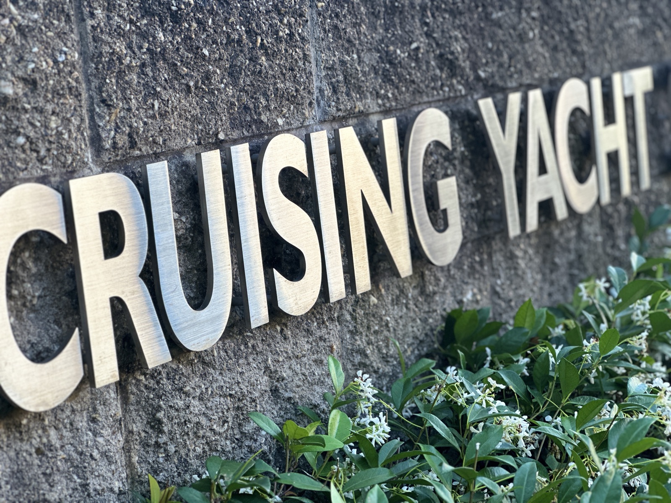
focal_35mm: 77
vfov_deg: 19.1
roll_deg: +6.0
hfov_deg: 25.3
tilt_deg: -6.7
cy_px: 252
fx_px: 1493
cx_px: 336
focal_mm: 9
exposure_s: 1/121
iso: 80
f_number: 2.8
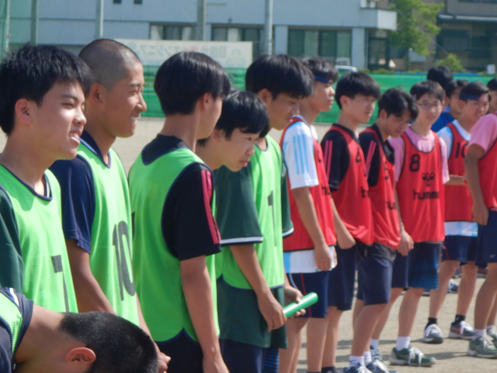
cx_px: 214
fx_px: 2498
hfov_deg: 11.4
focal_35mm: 174
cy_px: 169
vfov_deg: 8.5
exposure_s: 1/640
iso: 125
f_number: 4.8
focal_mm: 18.1
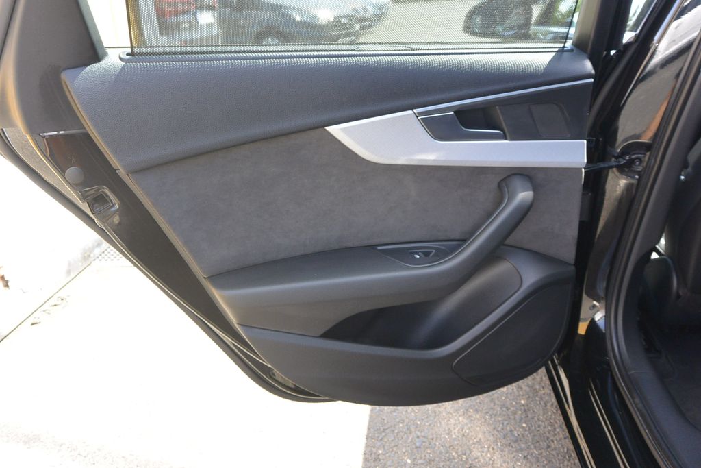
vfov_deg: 43.6
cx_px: 350
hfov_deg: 61.9
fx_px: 584
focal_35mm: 30
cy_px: 234
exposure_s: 1/200
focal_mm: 11.4
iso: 200
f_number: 3.5
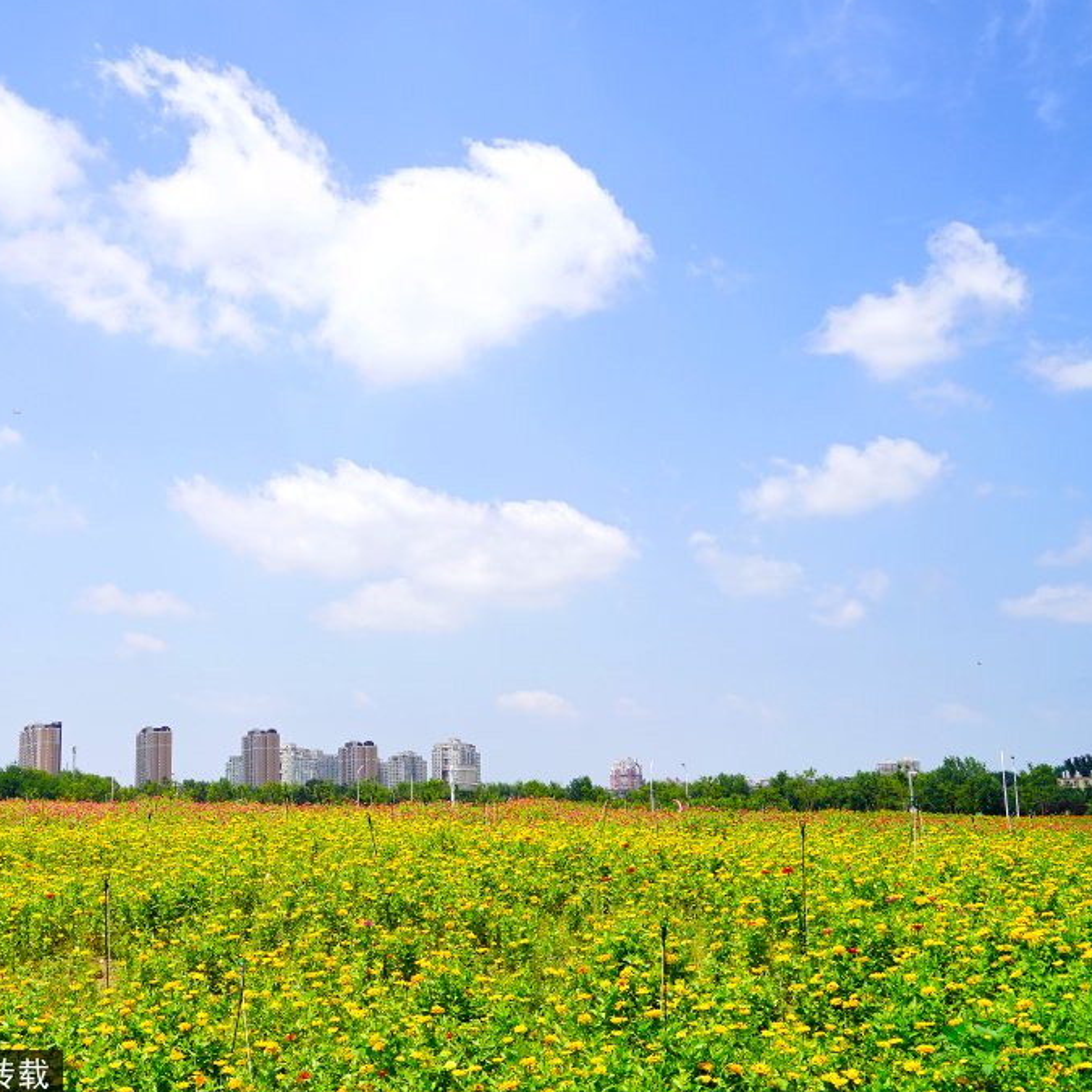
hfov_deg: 41.2
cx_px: 348
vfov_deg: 41.9
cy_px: 546
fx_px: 1428
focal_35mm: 40
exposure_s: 1/1250
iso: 320
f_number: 6.3
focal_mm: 31
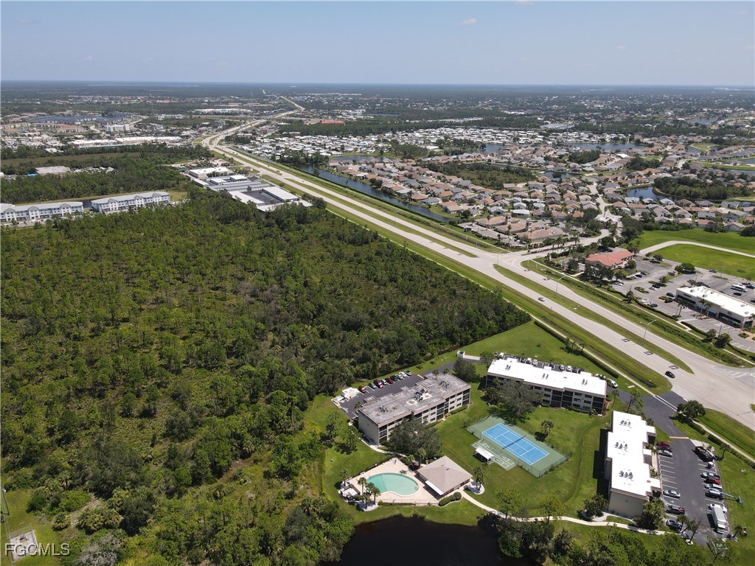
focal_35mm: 24
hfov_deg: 71.6
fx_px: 523
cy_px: 283
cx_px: 378
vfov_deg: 56.8
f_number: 2.8
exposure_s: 1/800
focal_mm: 4.5
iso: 110
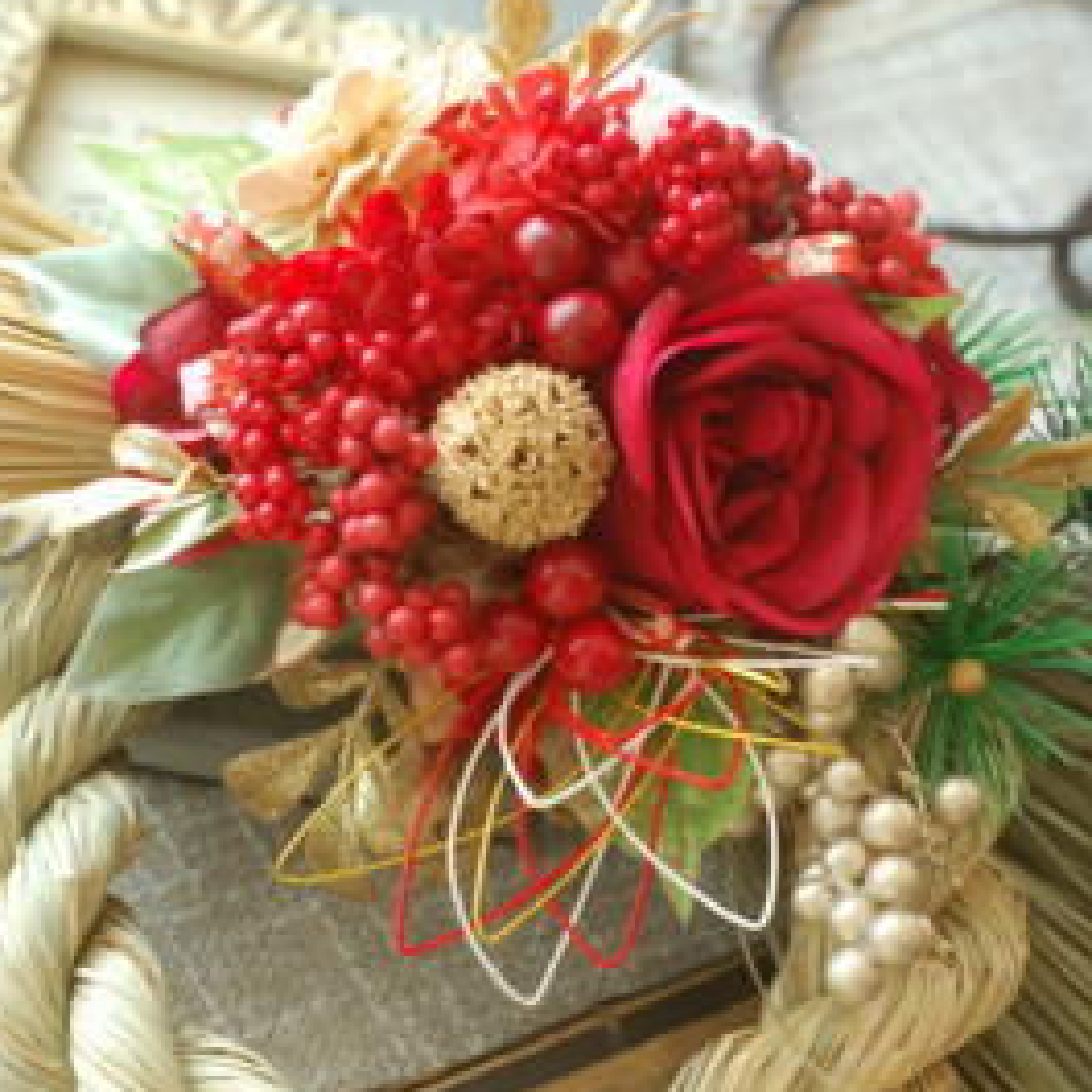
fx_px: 3855
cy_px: 643
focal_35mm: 108
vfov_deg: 16.1
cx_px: 525
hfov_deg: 16.1
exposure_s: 1/80
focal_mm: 50
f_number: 4.5
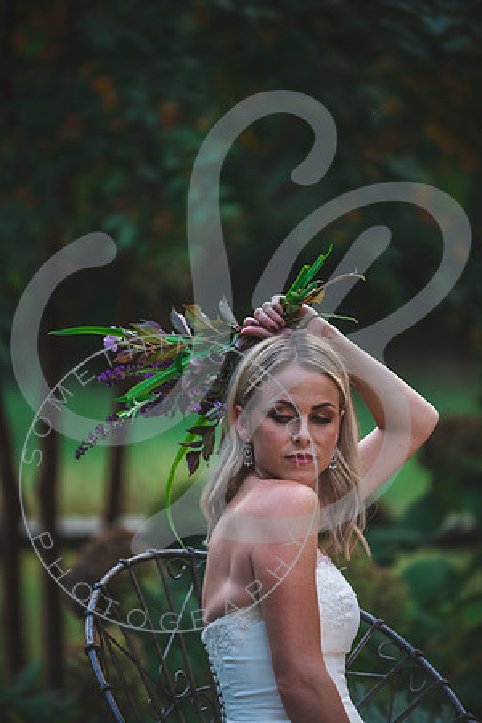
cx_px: 241
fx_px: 4016
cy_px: 362
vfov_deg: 10.3
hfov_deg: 6.9
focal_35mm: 200
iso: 500
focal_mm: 200
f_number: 2.8
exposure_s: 1/400
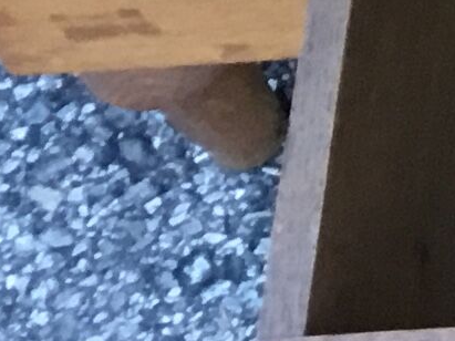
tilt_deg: -55.4
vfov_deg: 5.8
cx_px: 1538
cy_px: -456
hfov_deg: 6.9
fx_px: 3233
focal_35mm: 246
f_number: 2.4
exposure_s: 1/33
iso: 100
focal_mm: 3.3
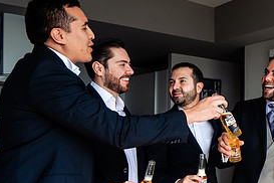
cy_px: 114
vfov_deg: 26.4
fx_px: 388
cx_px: 263
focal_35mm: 51
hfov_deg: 35.7
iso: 500
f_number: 5
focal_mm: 24
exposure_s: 1/400
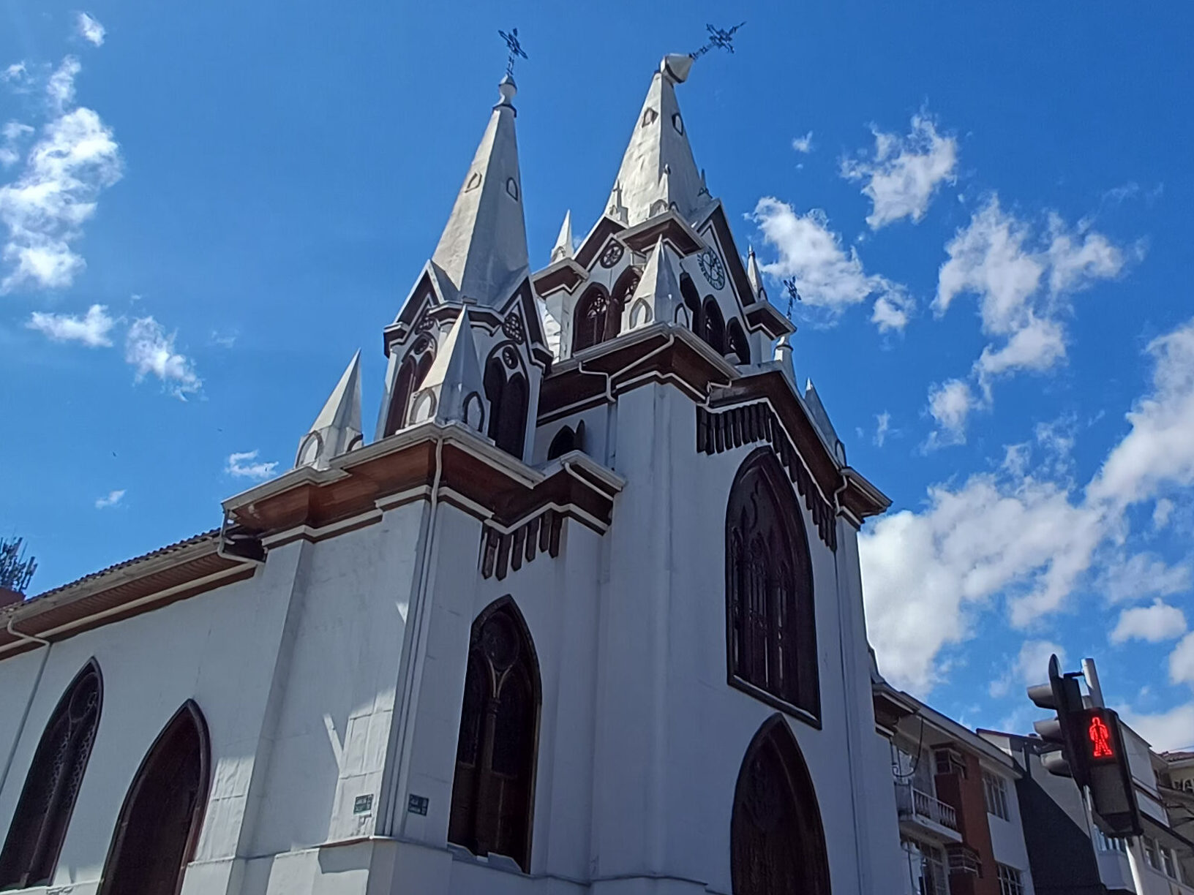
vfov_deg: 78.1
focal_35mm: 16
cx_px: 597
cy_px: 448
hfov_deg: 94.5
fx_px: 552
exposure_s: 1/1520
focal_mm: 1.64
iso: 40
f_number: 2.2
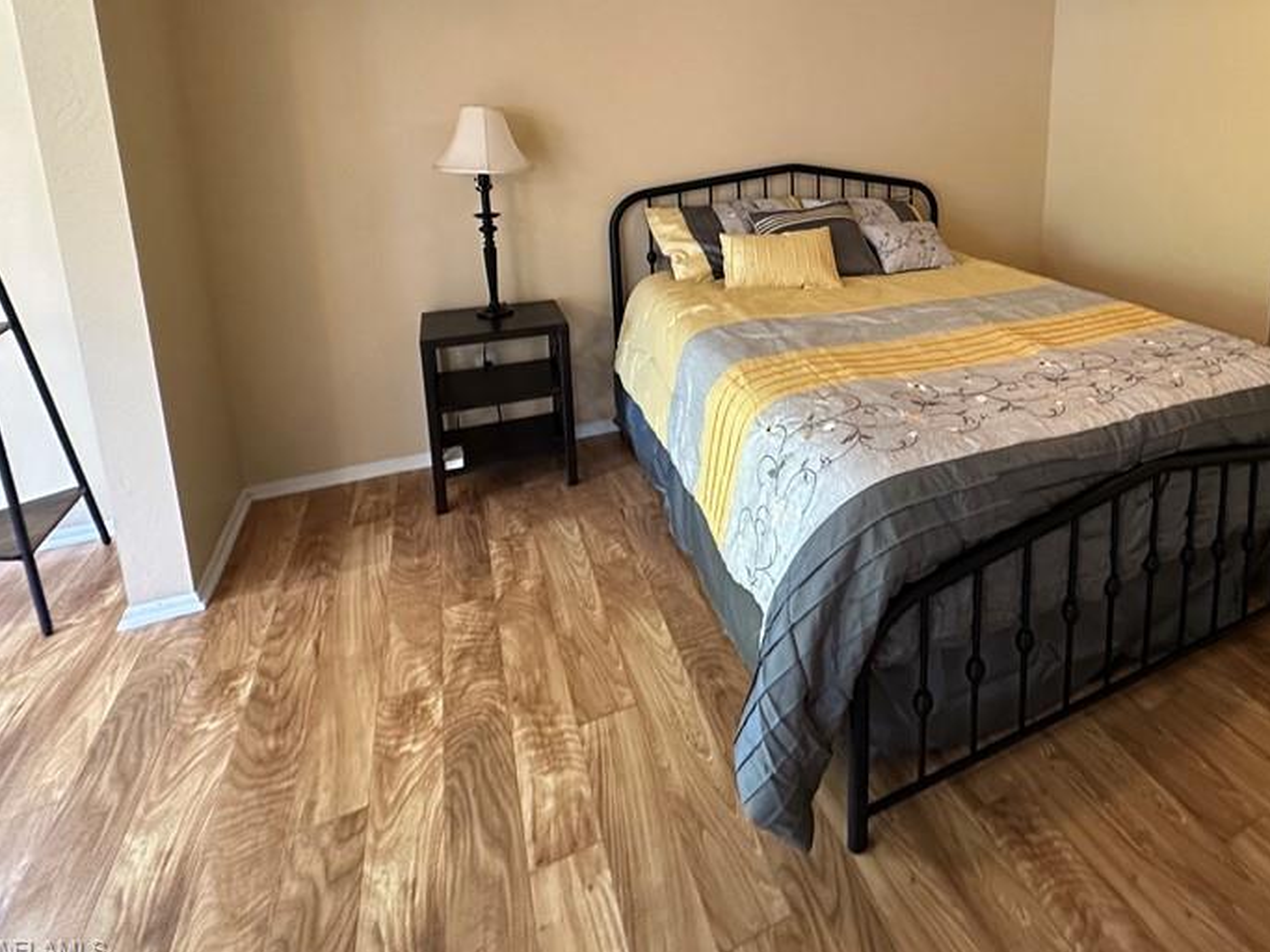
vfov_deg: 60.4
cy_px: 253
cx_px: 920
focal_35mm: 21
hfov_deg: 74.5
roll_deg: -1.2
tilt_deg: -10.8
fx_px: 770
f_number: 2.2
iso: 640
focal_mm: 2.22
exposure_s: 1/60
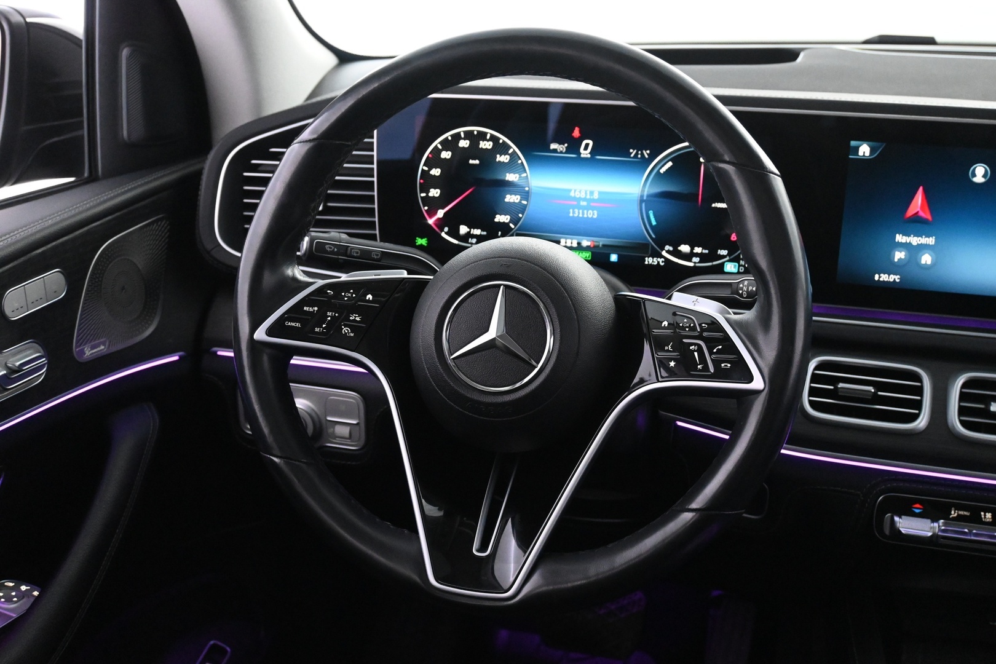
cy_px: 332
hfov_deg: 46.4
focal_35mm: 42
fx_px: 1162
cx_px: 498
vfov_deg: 31.9
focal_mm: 28
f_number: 4.5
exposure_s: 1/50
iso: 5600
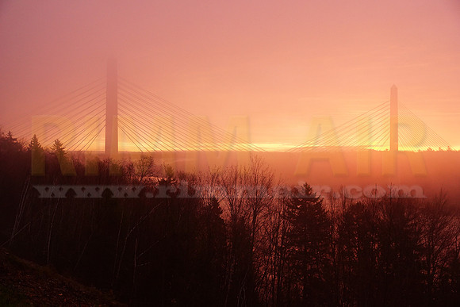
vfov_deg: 34.2
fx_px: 498
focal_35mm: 39
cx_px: 230
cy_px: 154
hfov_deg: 49.5
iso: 640
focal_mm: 26
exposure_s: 1/60
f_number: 4
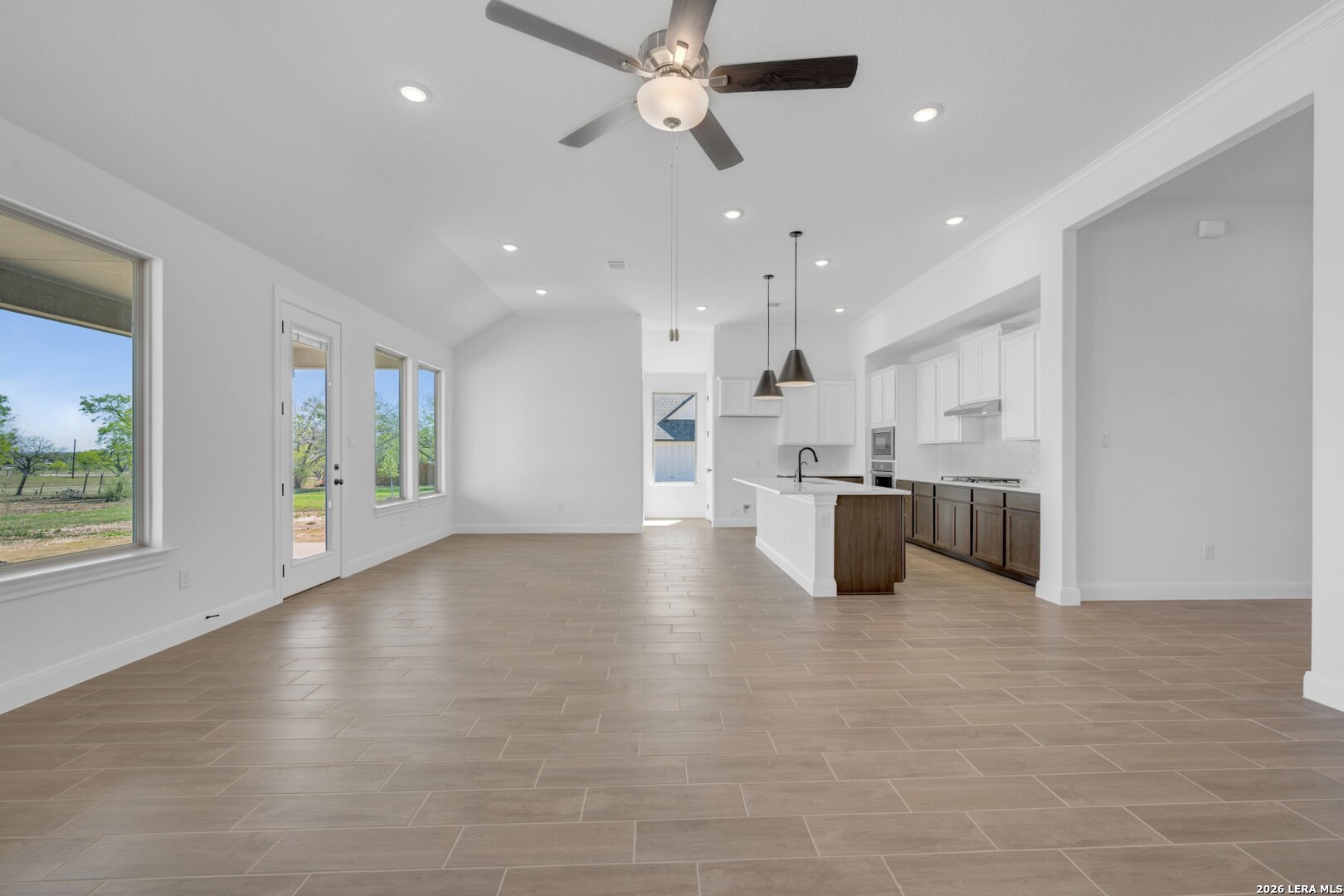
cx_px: 672
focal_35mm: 14
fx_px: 523
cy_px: 448
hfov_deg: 104.3
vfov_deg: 81.2
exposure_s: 1/6
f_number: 9
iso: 100
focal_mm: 14
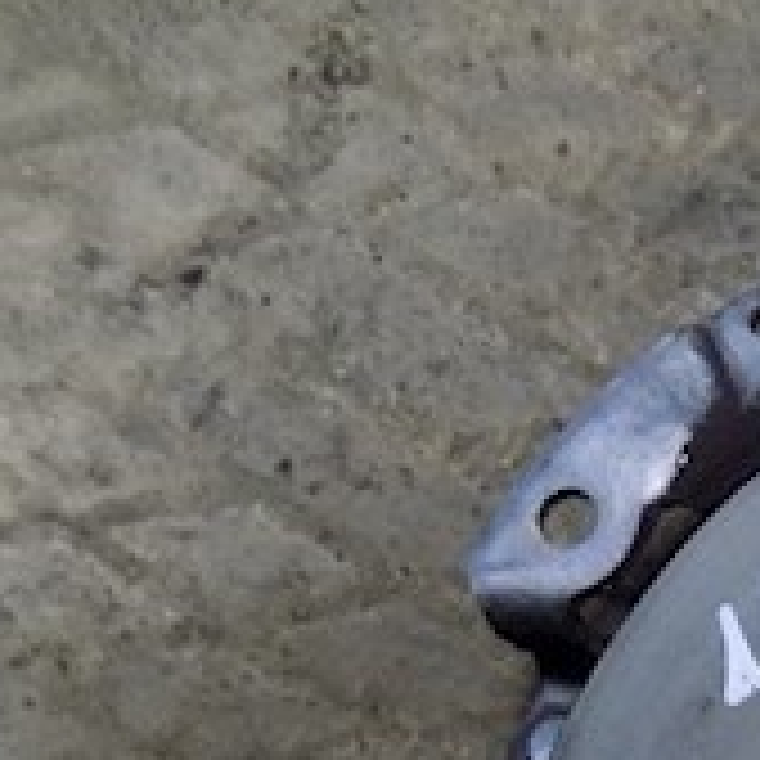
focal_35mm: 77
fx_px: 1913
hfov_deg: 19.1
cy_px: 1030
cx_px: 1210
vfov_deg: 20.3
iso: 400
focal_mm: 4
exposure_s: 1/13
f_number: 3.1
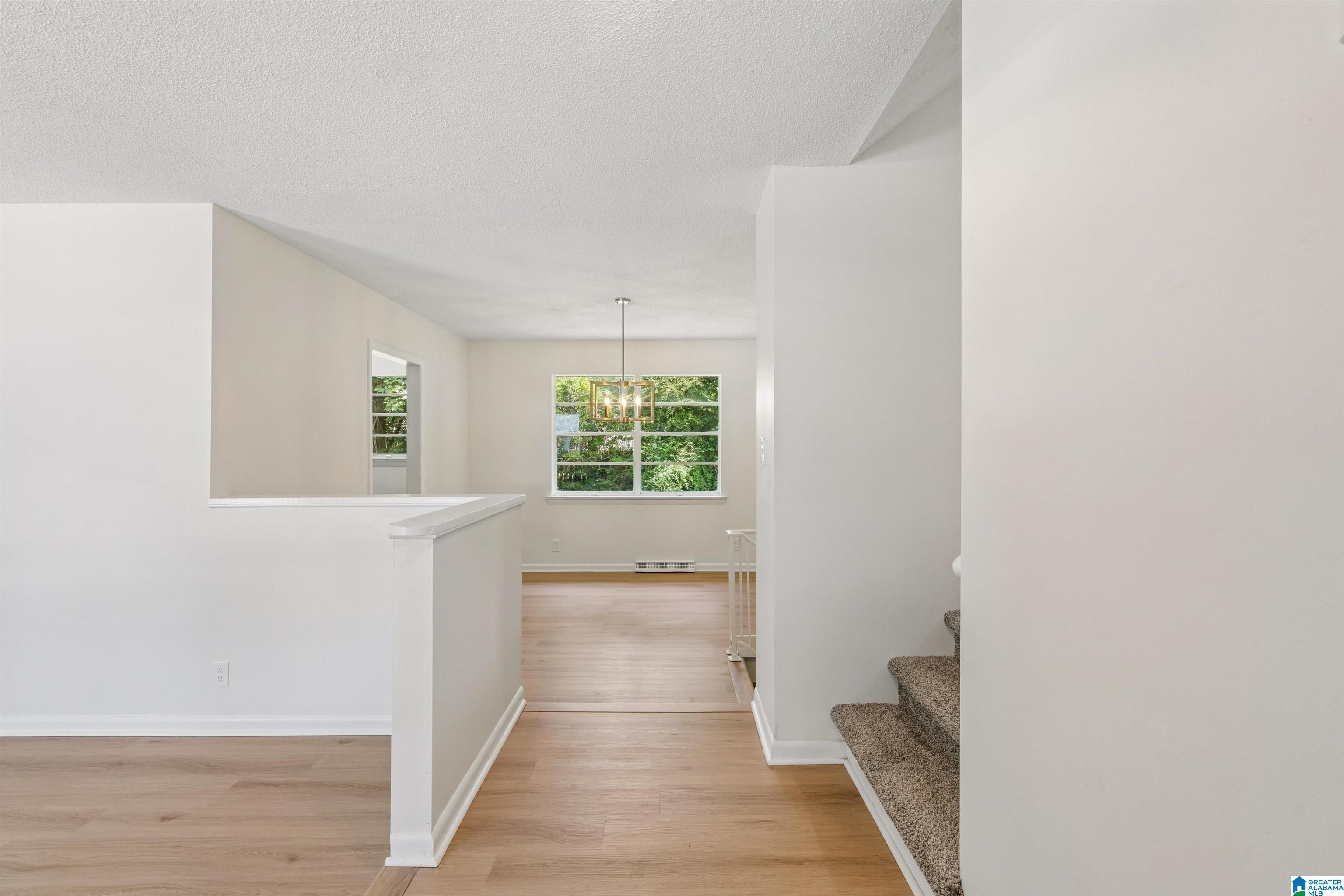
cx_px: 672
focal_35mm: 16
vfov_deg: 73.7
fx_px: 597
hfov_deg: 96.7
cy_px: 448
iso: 400
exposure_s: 1/20
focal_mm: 16
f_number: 13
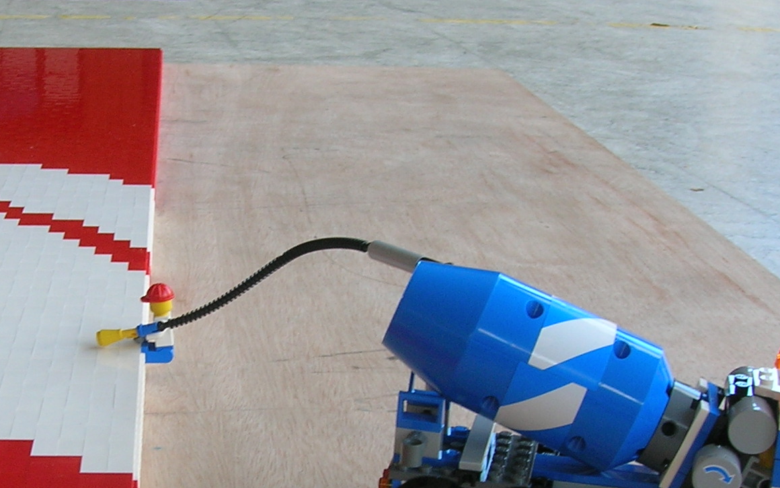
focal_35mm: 71
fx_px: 1509
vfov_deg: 18.2
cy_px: 366
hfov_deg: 28.6
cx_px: 210
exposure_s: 1/19.5
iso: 50
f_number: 4.9
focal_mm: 5.7
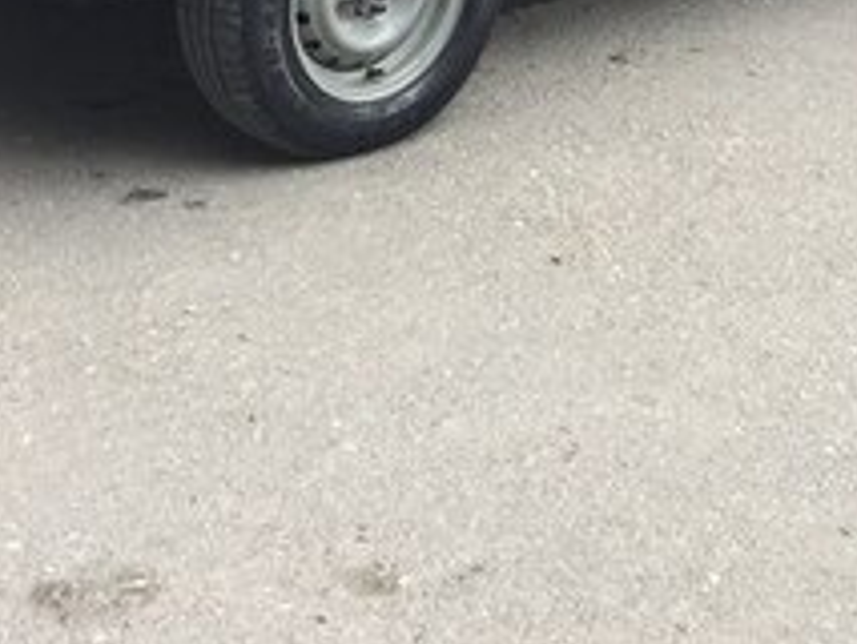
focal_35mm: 90
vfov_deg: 15.6
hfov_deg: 21.6
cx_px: 652
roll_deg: +0.8
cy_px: -187
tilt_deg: -19.3
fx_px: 2229
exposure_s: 1/168
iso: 32
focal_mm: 4.15
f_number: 2.2
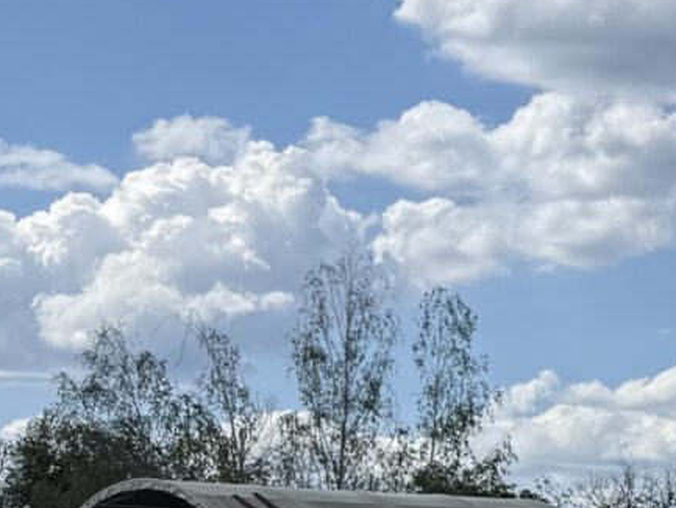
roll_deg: -0.4
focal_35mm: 142
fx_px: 2774
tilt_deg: -0.3
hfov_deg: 11.0
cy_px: 766
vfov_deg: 10.1
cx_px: 1781
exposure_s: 1/5319
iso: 80
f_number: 1.78
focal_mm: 6.76
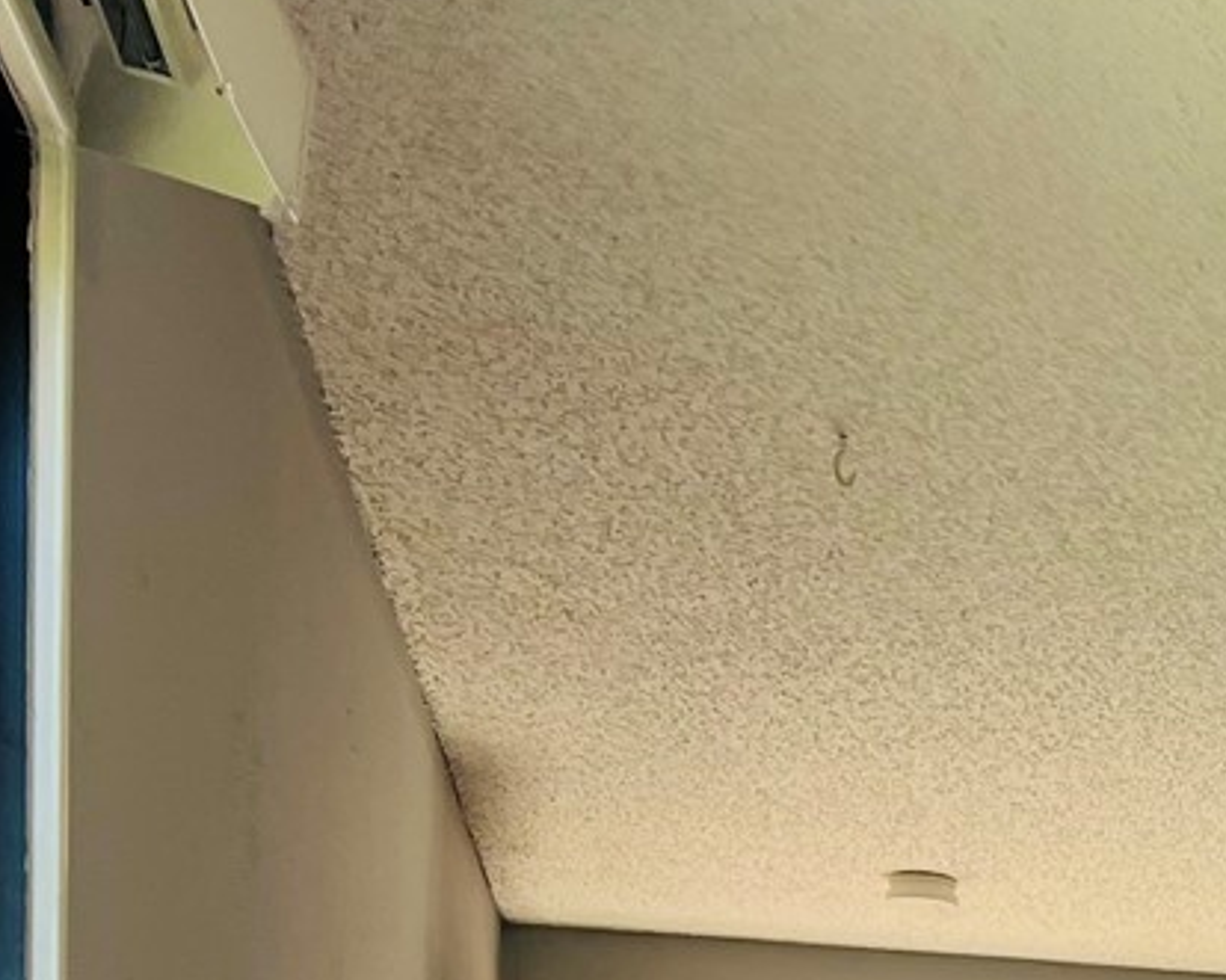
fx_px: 3555
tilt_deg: -0.5
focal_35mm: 98
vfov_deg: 14.0
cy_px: 1735
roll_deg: -1.0
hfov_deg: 17.6
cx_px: 1815
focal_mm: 5.7
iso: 50
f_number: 1.5
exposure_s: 1/163
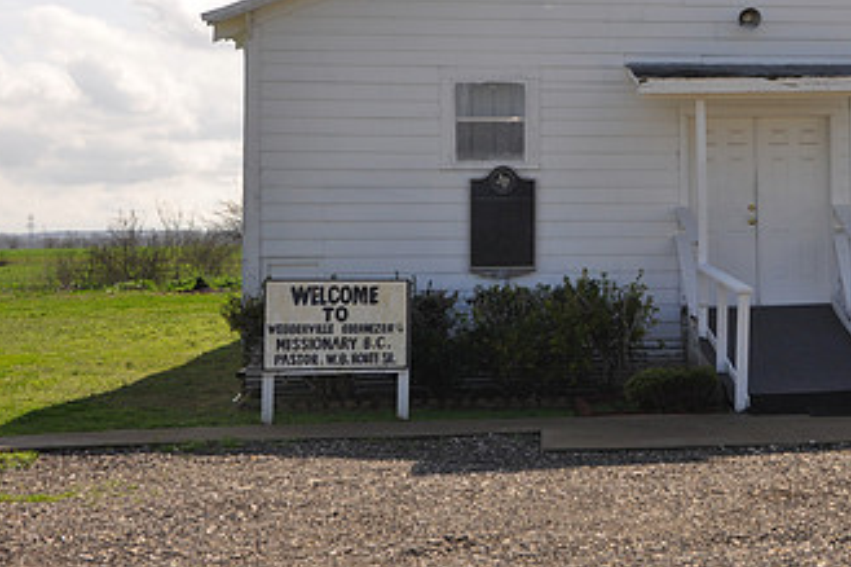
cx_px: 732
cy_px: 118
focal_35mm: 74
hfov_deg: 26.6
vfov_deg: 18.2
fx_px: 1748
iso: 200
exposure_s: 1/200
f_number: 8
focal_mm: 28
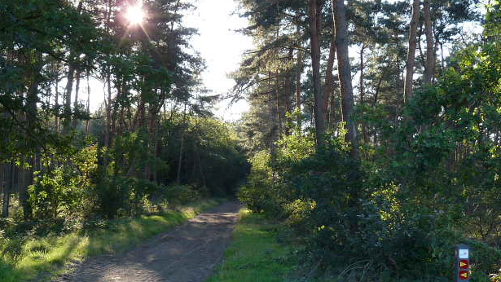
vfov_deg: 23.5
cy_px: 152
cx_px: 253
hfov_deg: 40.6
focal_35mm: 51
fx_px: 678
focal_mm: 4.8
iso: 100
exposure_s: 1/125
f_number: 3.2
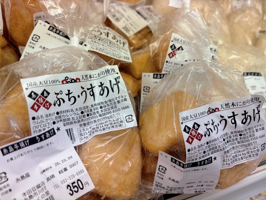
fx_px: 200
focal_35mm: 26
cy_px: 100
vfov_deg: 53.1
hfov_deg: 67.3
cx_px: 133
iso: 40
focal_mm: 5.96
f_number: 1.6
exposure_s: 1/262
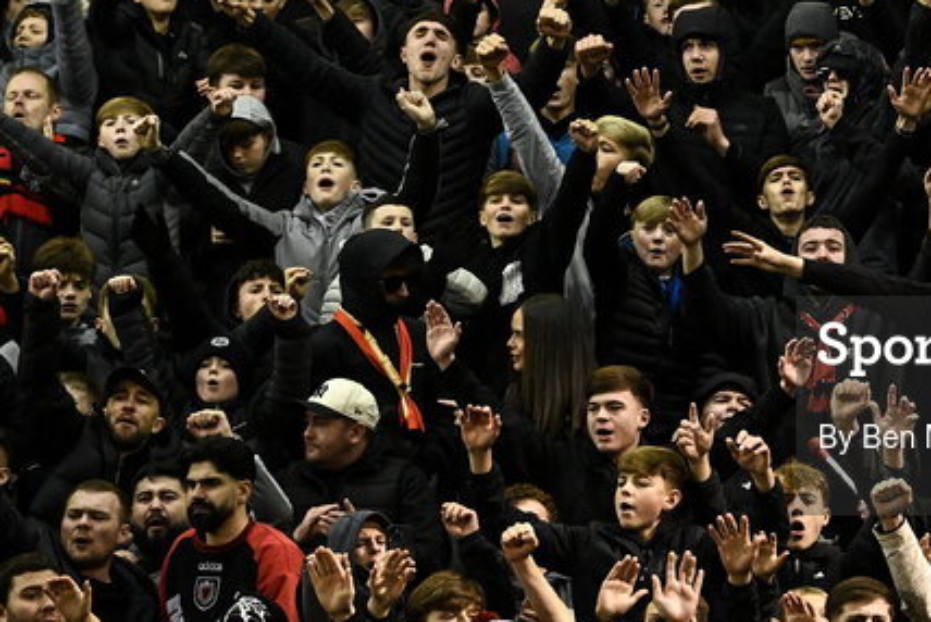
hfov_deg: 8.4
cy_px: 206
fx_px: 6314
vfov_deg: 5.6
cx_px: 905
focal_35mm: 244
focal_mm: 102
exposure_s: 1/500
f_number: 2.8
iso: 6400
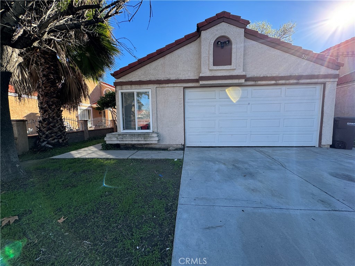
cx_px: 178
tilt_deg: -6.8
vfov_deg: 85.7
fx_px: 144
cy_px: 133
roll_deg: +0.2
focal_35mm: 14
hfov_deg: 102.1
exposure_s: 1/498
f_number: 2.2
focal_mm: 2.22
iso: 40
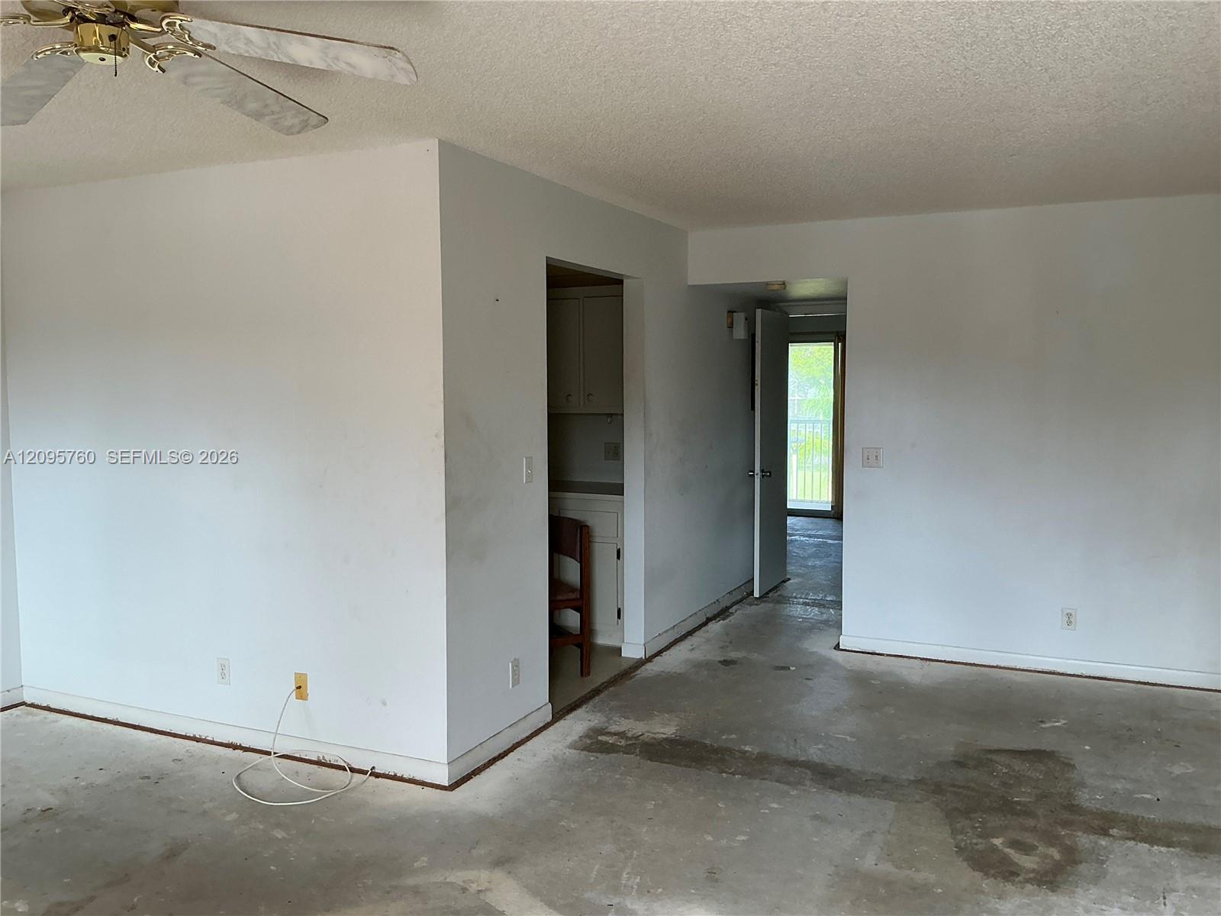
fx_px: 988
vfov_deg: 49.7
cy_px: 458
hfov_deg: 63.4
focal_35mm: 28
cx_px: 610
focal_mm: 3
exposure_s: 1/120
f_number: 1.8
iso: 64
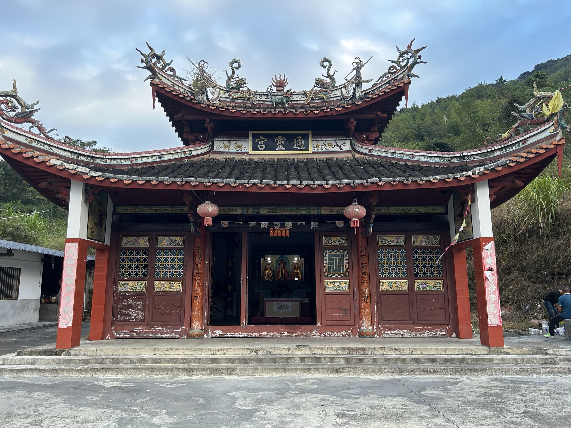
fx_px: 429
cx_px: 286
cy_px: 214
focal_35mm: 26
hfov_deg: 67.3
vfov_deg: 53.1
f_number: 1.5
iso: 40
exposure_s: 1/161
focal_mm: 5.7
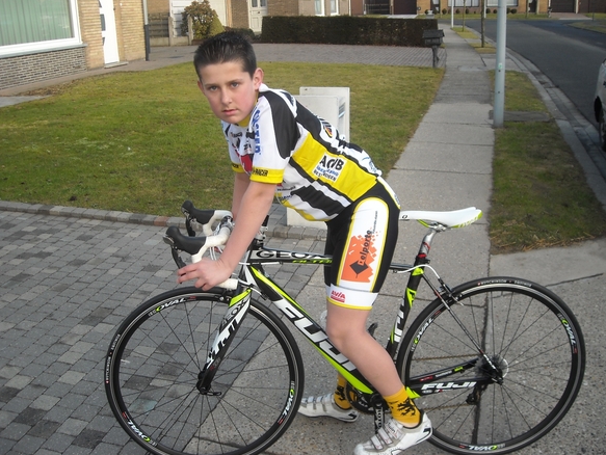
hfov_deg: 51.3
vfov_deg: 39.7
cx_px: 297
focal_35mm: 36
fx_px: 631
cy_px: 226
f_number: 2.8
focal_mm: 5.7
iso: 64
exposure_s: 1/228
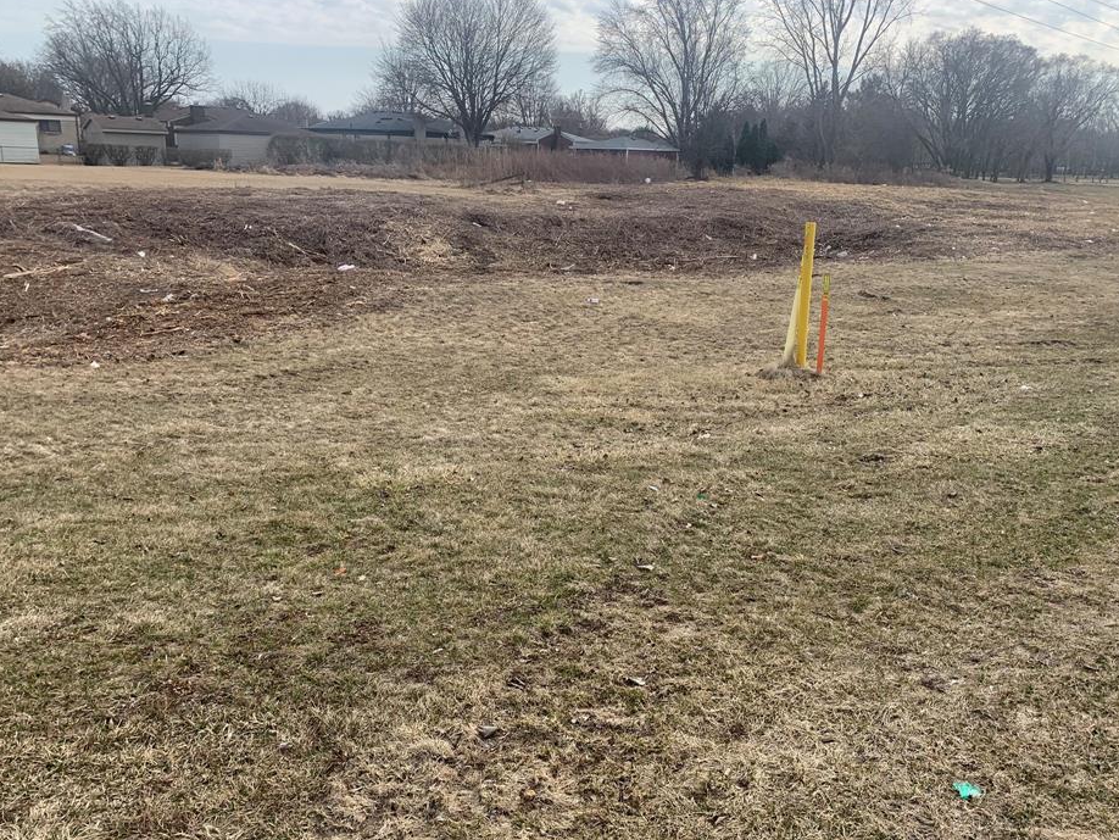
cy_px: 432
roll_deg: -1.1
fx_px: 938
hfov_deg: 61.6
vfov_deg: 48.2
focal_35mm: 29
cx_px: 561
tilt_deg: -20.4
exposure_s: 1/1536
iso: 25
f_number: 1.8
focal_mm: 4.25
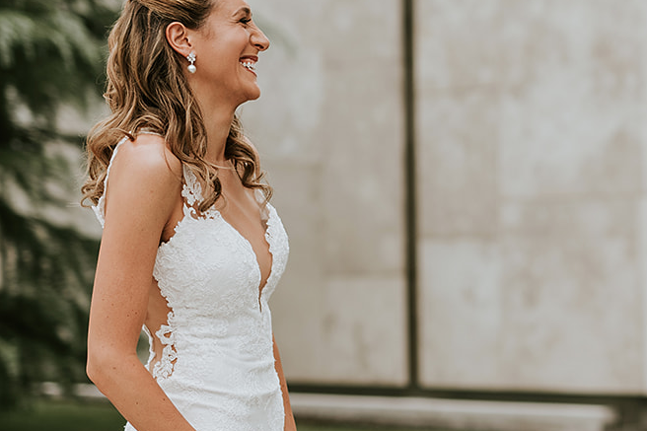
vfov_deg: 11.2
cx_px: 583
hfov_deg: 16.6
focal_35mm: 122
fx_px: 2192
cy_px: 260
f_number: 1.8
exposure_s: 1/2000
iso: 160
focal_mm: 50
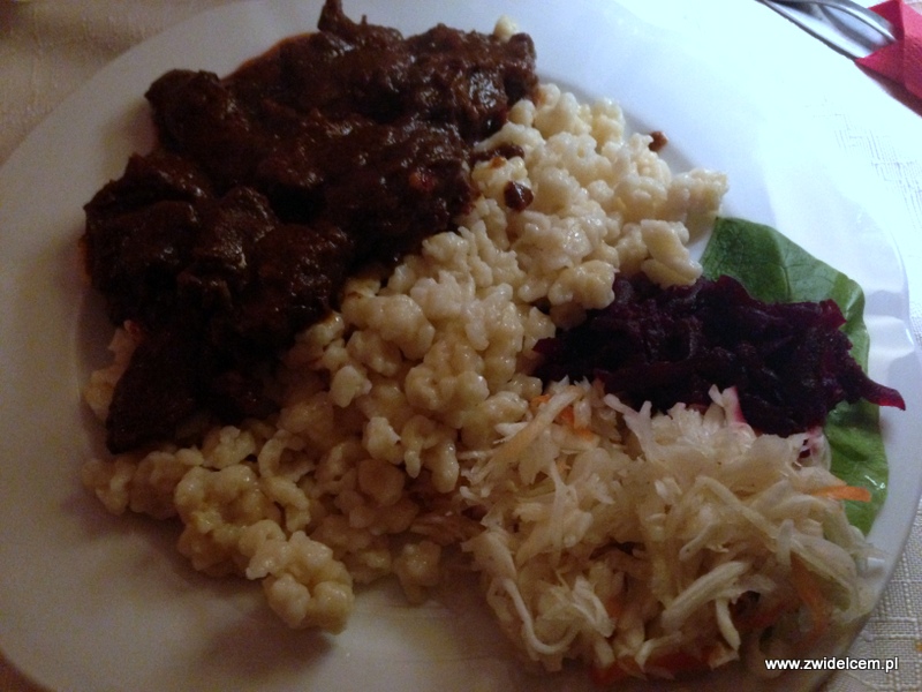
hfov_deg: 55.4
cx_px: 461
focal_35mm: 33
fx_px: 879
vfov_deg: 42.9
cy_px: 346
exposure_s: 1/17
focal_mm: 4.12
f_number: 2.4
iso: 640
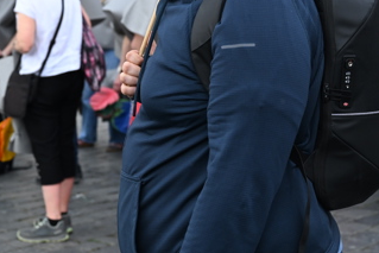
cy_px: 19
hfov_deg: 19.2
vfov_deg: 12.8
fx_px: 1116
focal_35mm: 106
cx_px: 121
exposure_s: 1/1250
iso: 1000
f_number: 5
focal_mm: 49
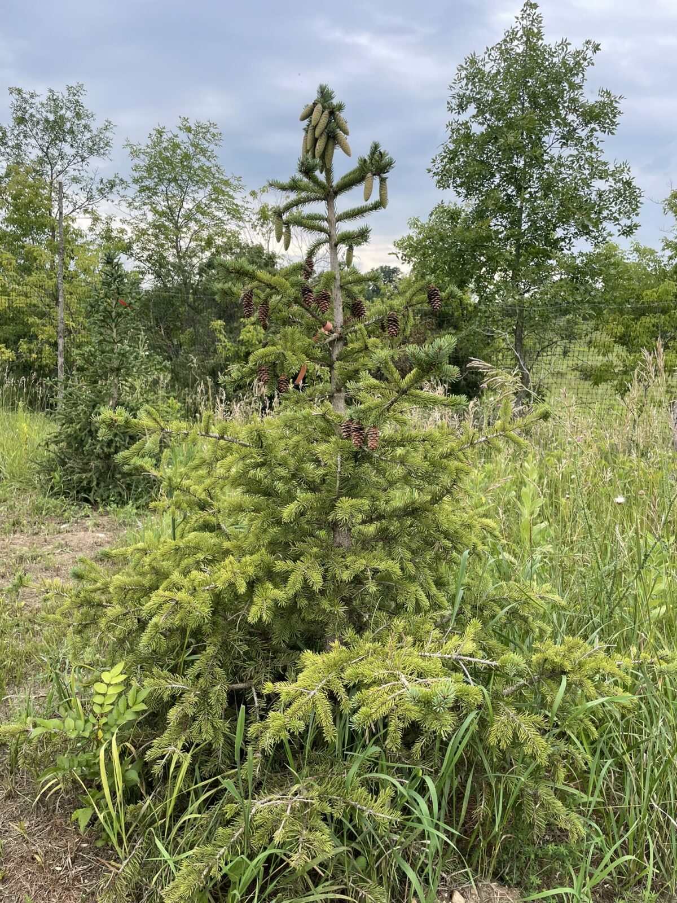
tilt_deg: -10.4
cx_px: 338
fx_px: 678
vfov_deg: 67.3
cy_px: 452
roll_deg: +1.0
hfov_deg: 53.1
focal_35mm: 26
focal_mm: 4.2
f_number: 1.6
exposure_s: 1/698
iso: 32
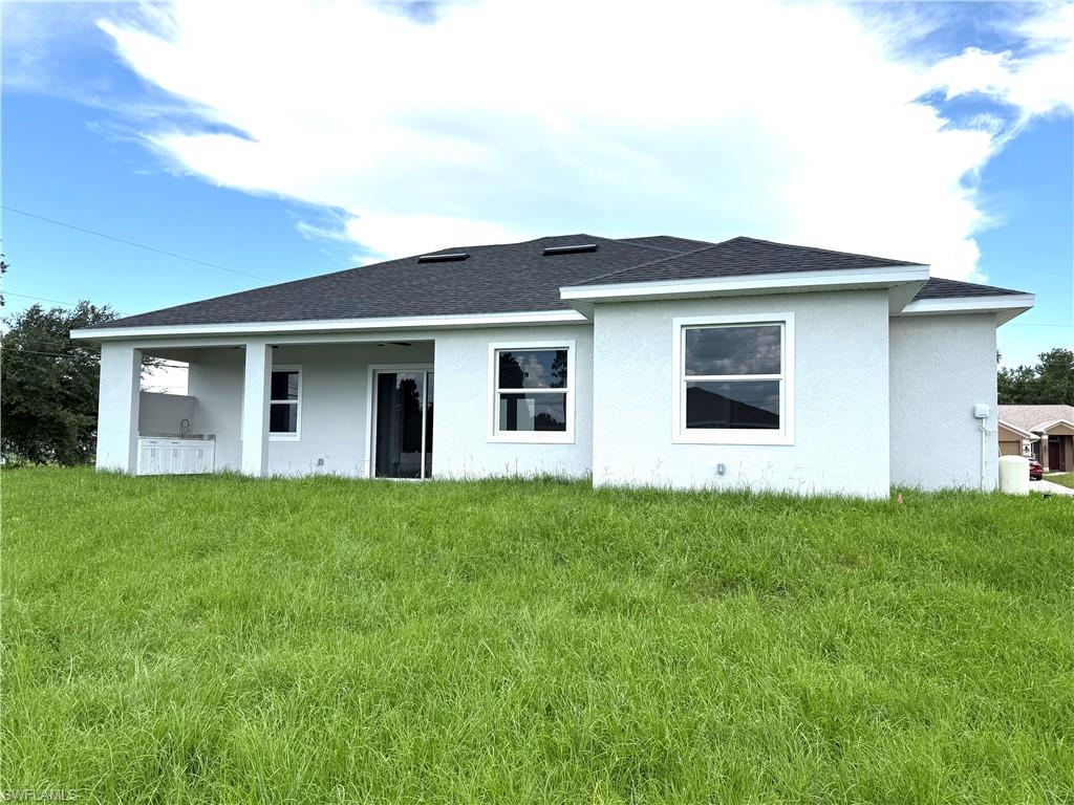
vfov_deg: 56.8
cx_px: 537
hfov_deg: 71.6
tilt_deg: +3.0
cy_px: 402
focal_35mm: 24
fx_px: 745
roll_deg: -0.9
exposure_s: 1/4673
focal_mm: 6.76
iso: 80
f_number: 1.78
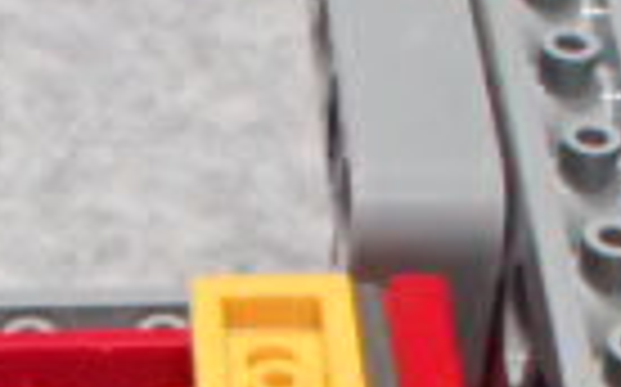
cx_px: -32
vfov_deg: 8.6
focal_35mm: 148
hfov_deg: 13.9
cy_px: 626
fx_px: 2503
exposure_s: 1/60
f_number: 3.2
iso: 800
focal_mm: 5.5
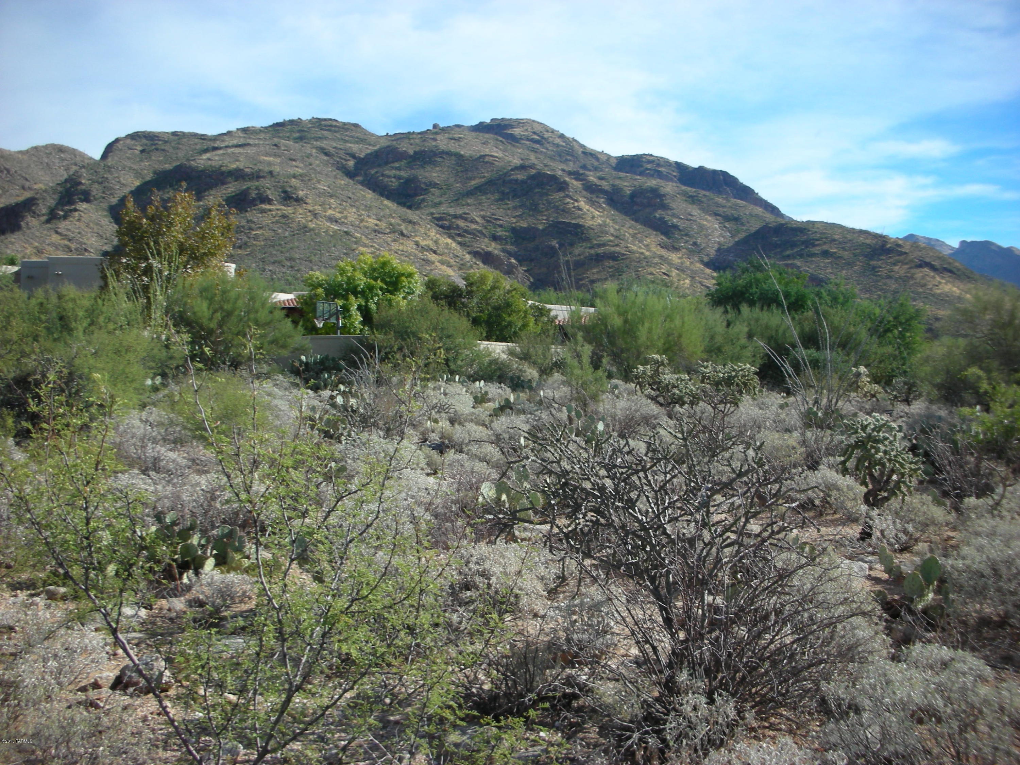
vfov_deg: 40.7
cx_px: 510
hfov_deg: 52.6
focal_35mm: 35
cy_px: 382
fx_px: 1031
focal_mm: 5.8
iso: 50
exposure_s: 1/86
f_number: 8.5
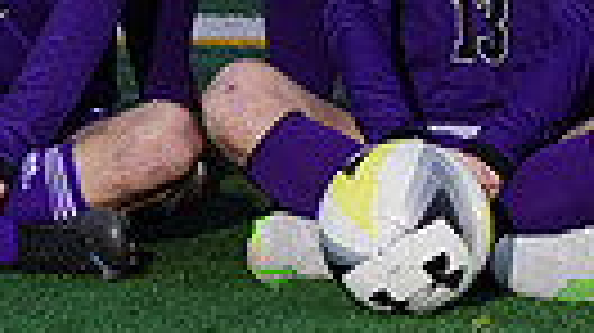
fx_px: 9757
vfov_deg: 1.9
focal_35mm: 620
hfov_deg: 3.5
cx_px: 459
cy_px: -461
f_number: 5.6
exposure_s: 1/200
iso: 100
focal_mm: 135
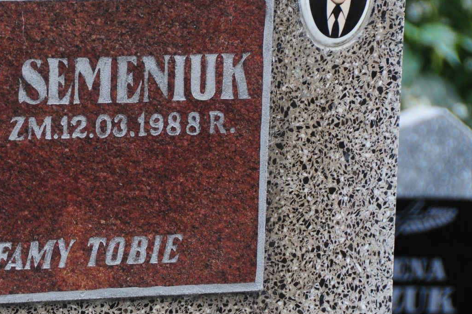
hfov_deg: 5.1
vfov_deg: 3.4
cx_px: 41
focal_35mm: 408
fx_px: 5343
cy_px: 132
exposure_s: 1/250
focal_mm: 130
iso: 400
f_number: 7.1
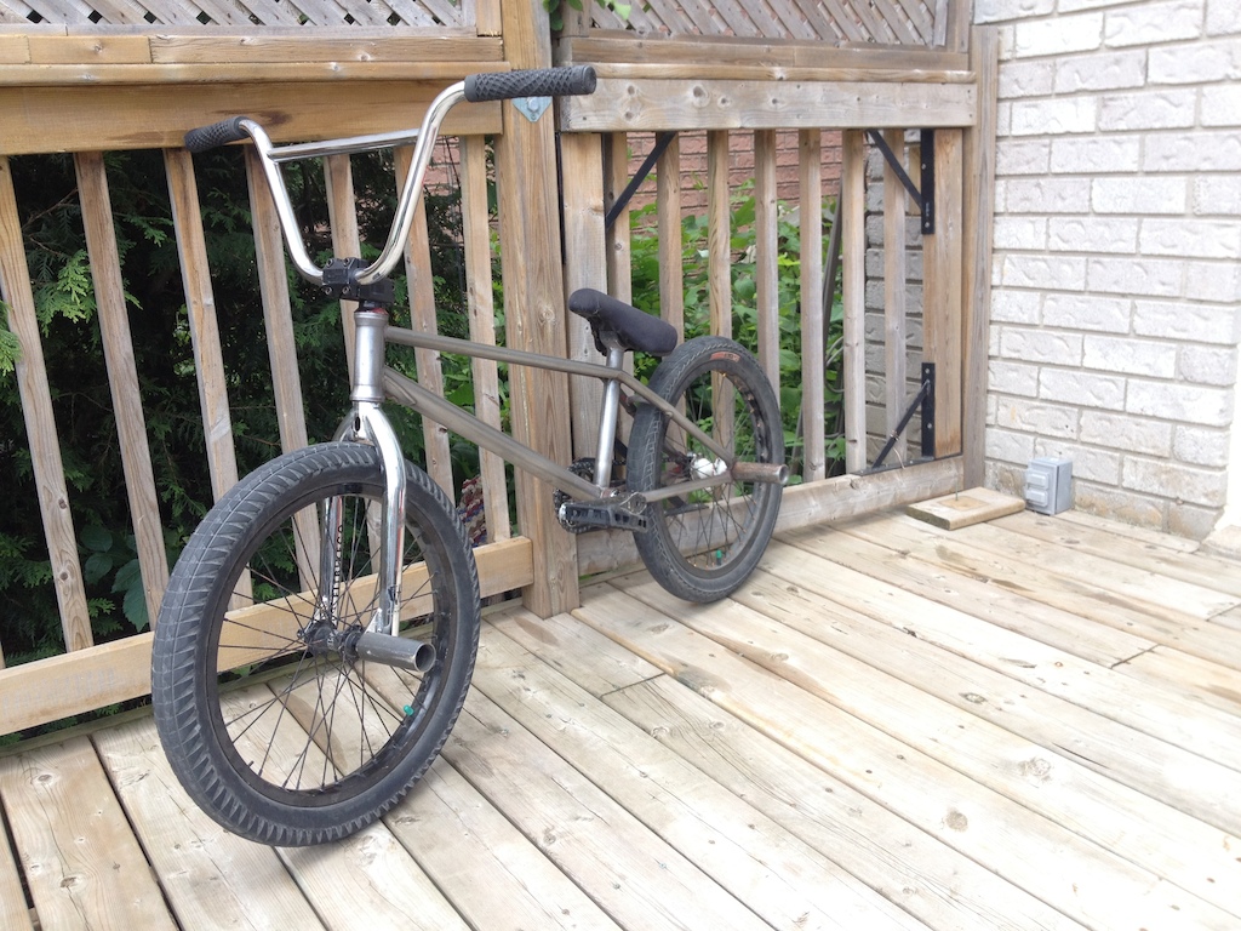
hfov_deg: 52.6
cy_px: 466
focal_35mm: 35
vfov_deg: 40.7
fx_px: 1255
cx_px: 620
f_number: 2.4
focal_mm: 4.28
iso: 64
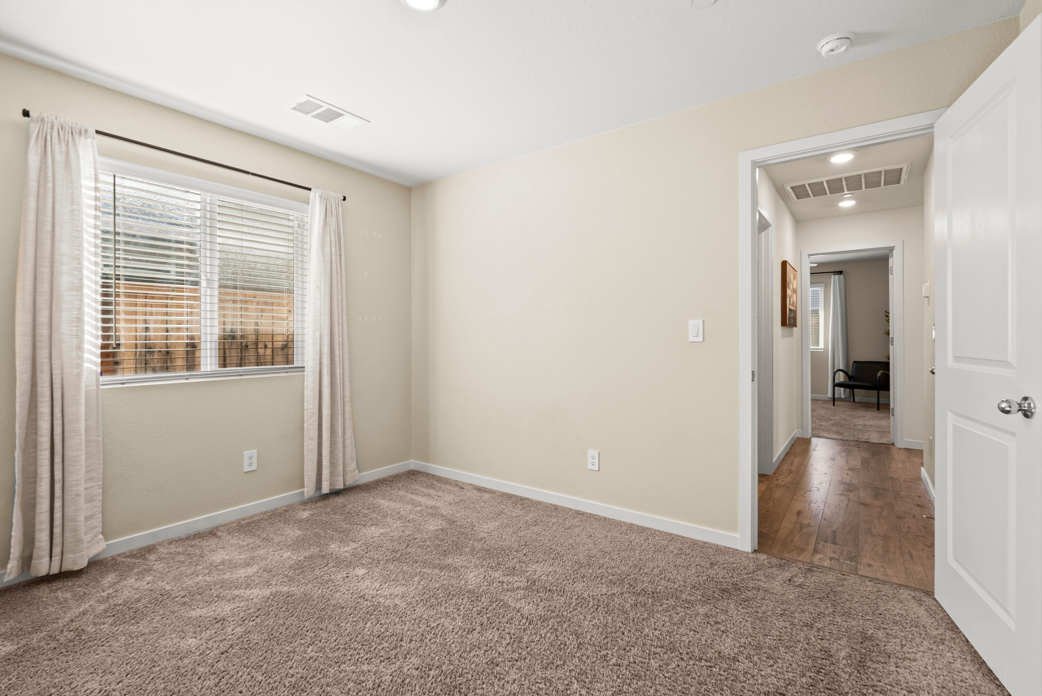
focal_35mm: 16
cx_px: 521
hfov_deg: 96.7
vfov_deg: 73.8
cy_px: 348
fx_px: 463
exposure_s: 1/8
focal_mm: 16
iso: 400
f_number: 9
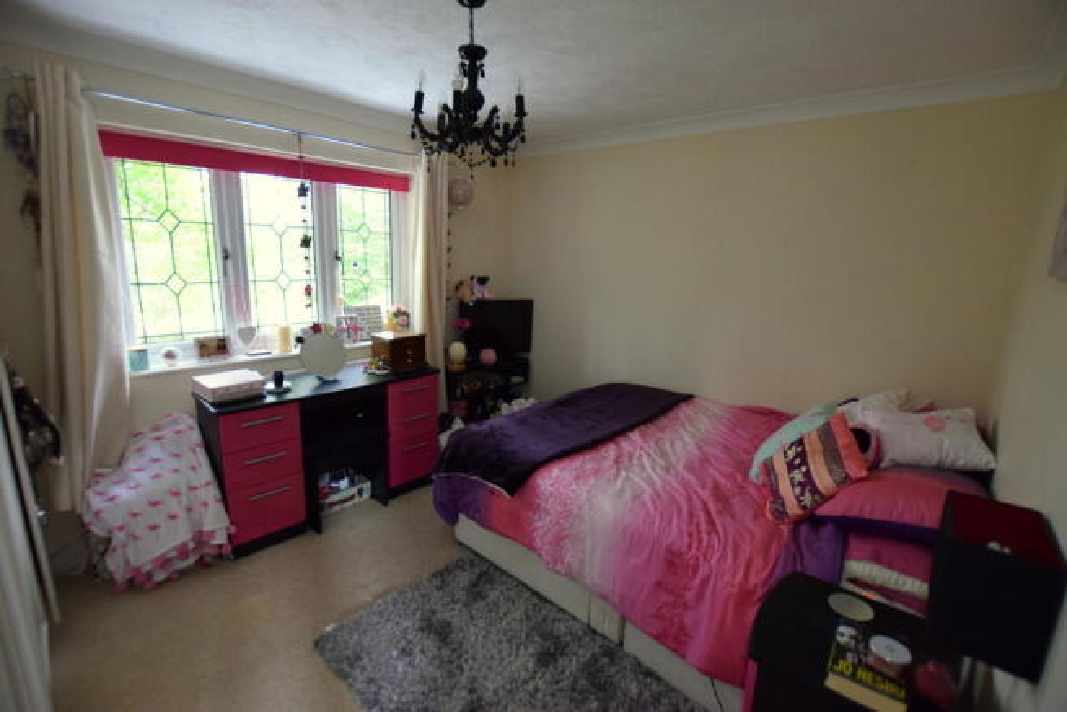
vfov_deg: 77.4
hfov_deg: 100.4
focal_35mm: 15
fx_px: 445
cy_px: 356
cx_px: 534
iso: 1600
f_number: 3.5
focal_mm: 10
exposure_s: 1/60
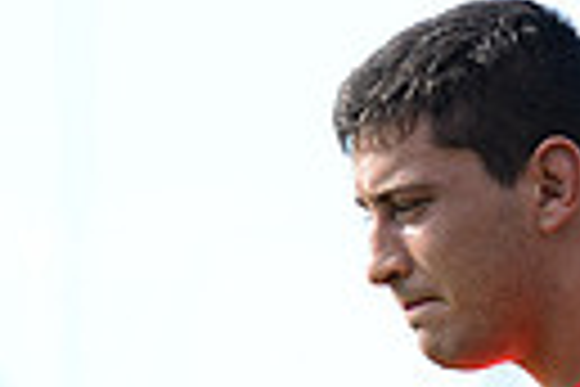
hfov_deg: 2.5
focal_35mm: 834
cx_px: 135
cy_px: 826
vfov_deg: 1.6
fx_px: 13436
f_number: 4
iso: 400
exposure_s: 1/800
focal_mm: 185
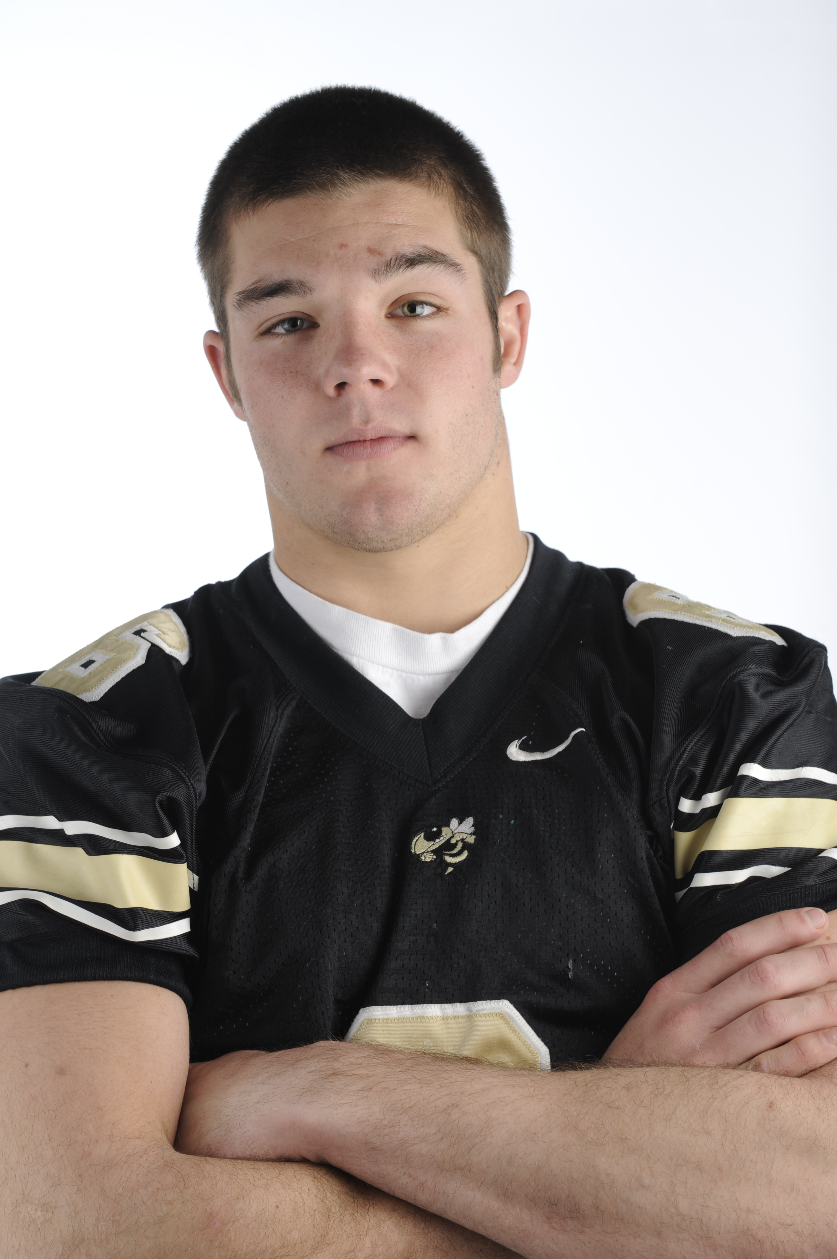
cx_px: 418
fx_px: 2444
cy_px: 630
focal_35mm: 70
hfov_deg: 19.4
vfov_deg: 28.9
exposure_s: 1/250
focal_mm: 70
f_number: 10
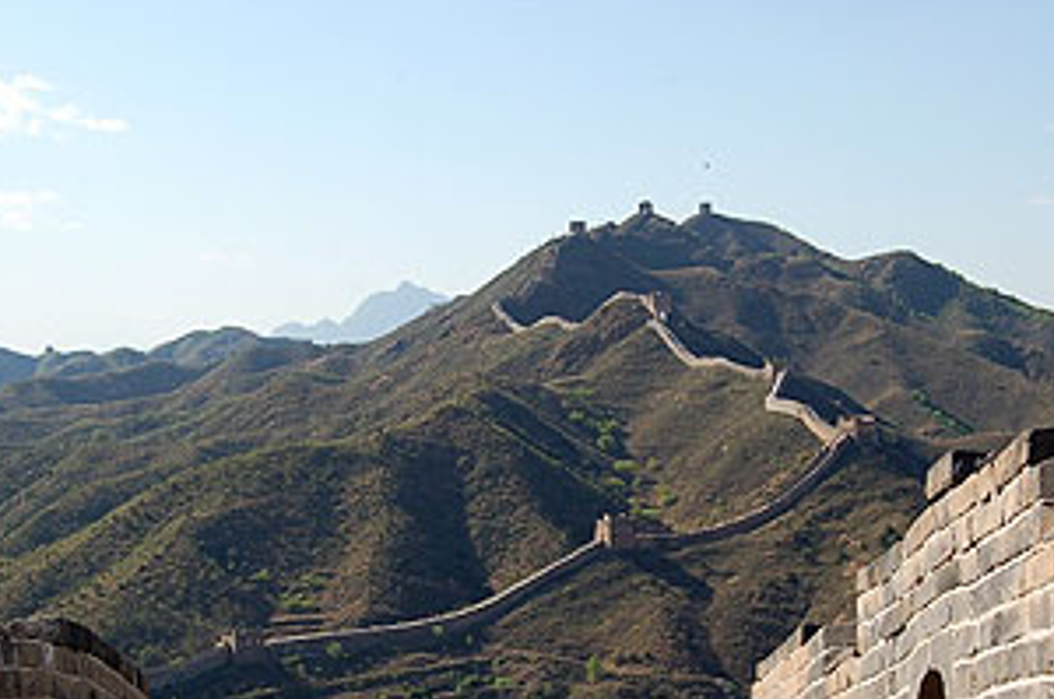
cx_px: 541
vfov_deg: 18.8
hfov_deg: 28.1
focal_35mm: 72
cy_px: 502
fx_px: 2105
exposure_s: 1/250
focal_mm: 32
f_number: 10
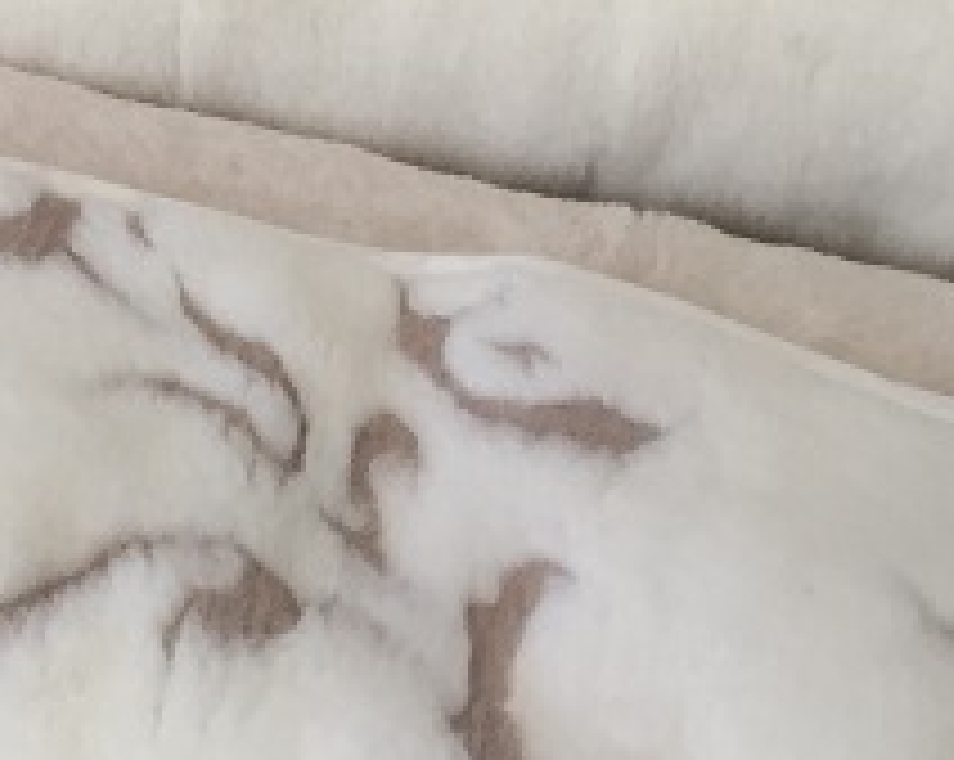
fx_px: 3017
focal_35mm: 107
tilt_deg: -34.4
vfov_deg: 14.3
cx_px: -230
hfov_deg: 17.1
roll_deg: -5.9
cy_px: 180
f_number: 2.2
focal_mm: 4.15
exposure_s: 1/33
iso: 32
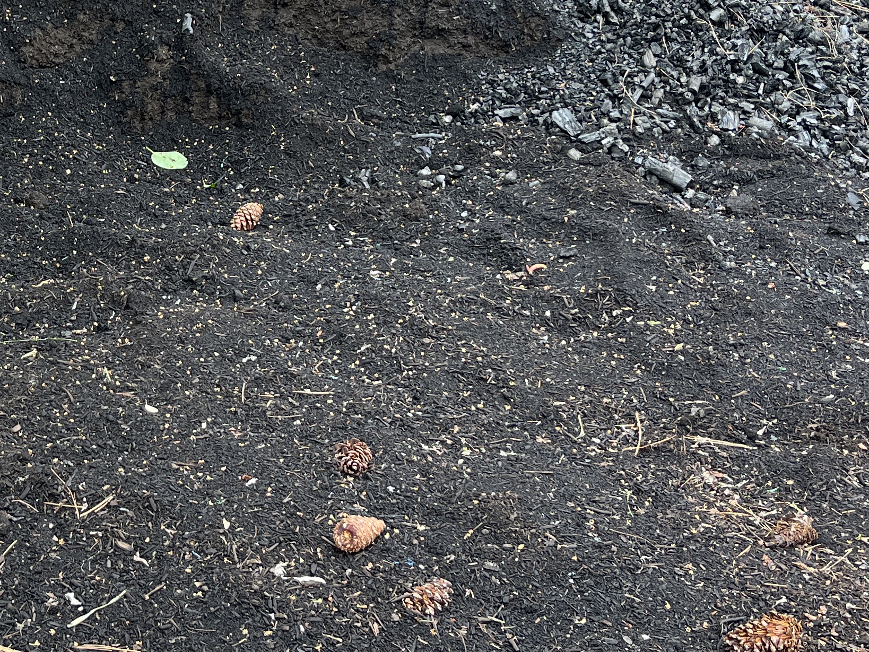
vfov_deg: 22.8
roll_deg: +1.7
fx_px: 1607
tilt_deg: -16.9
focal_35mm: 64
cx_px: 90
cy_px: 216
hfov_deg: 29.1
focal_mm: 5.1
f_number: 1.6
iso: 64
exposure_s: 1/164
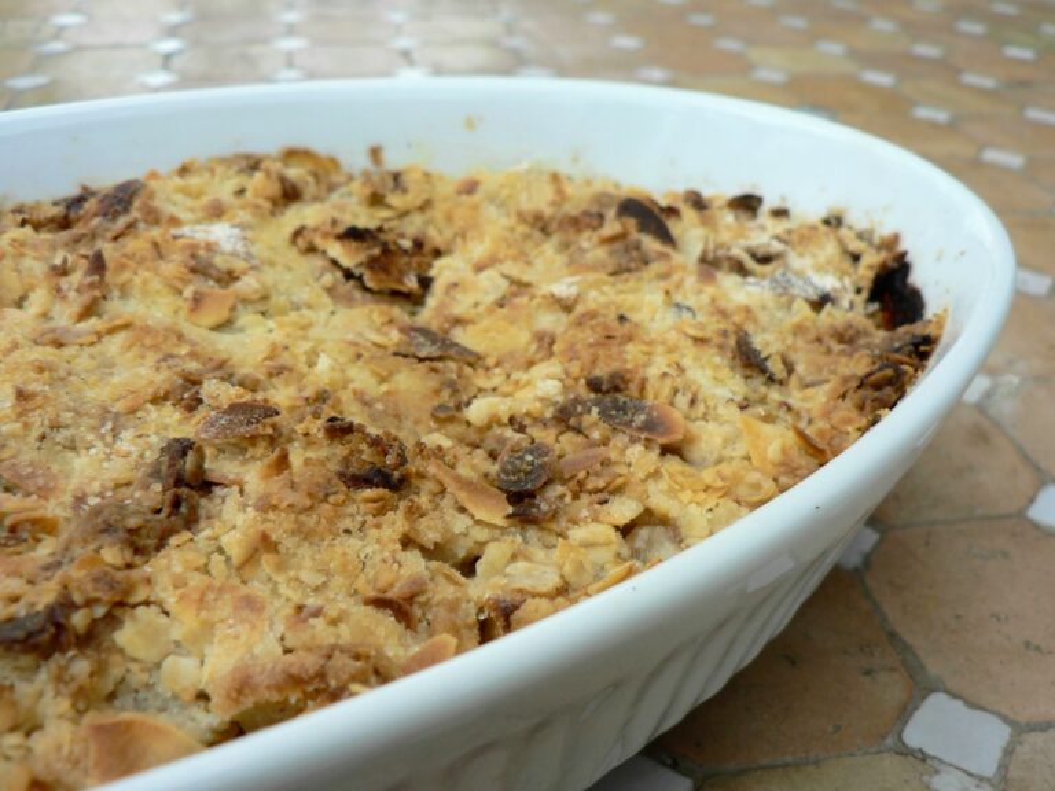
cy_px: 396
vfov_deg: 39.7
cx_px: 528
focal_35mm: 36
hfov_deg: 51.4
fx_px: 1097
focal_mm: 6
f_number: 2.8
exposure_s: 1/200
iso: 80
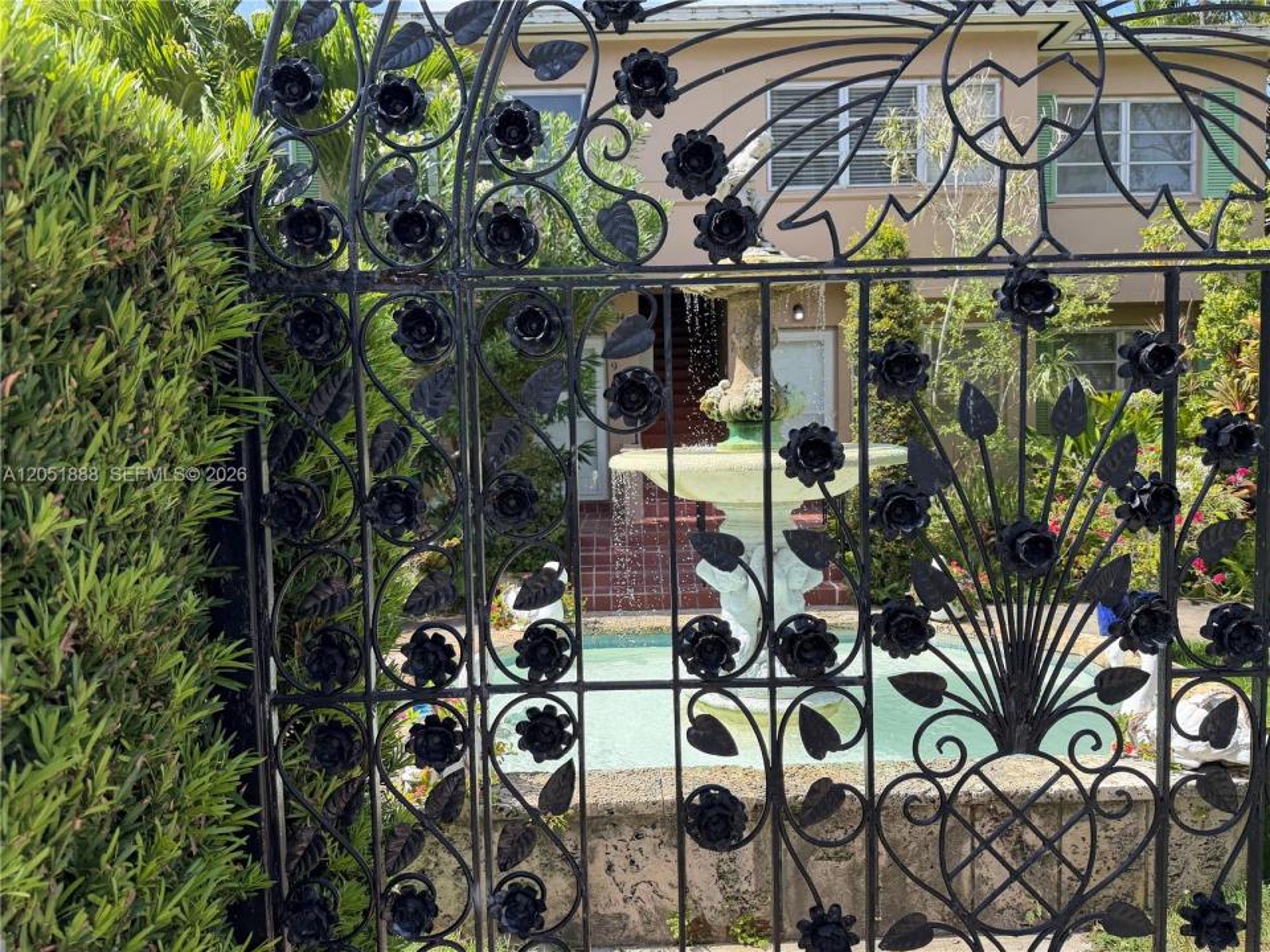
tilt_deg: -5.3
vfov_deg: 56.8
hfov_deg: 71.6
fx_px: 881
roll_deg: +3.2
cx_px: 635
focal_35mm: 24
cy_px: 476
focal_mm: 6.76
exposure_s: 1/1653
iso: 100
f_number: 1.78
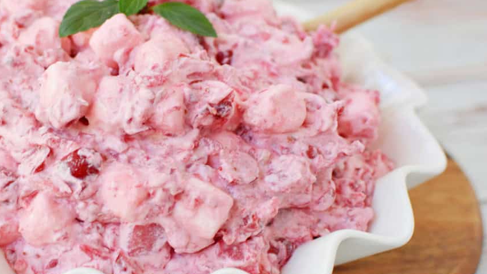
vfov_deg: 15.5
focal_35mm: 78
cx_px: 149
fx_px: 1004
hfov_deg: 27.1
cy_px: 107
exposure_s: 1/60
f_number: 4
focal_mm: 35
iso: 450
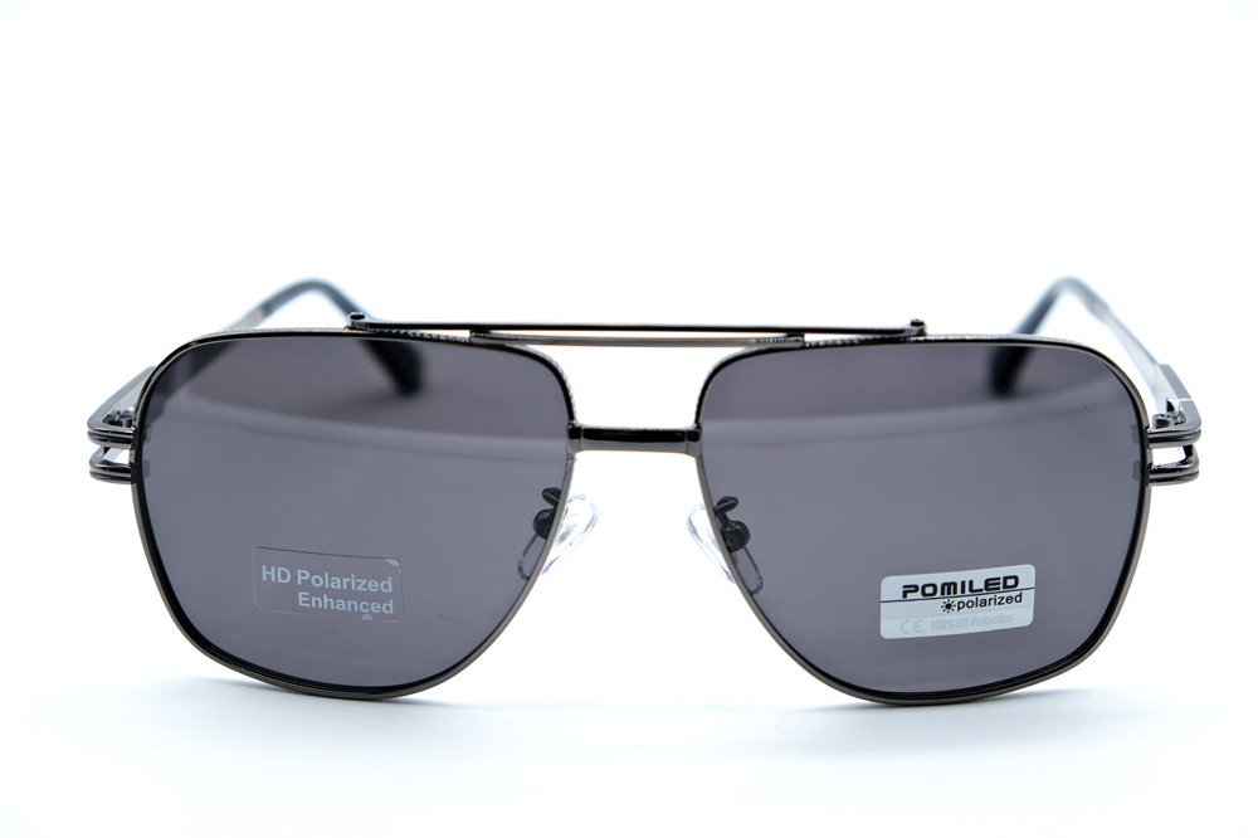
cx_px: 629
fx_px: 2236
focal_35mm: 64
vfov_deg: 21.2
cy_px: 419
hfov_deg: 31.4
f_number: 5.6
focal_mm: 42.5
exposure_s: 1/120
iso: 160
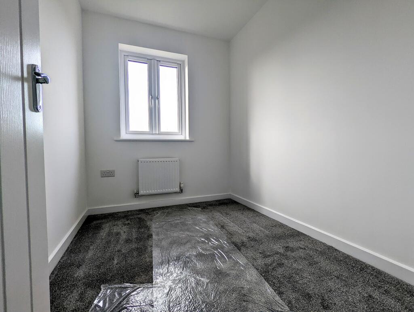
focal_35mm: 16
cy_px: 156
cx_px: 207
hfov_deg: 94.4
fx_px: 192
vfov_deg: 78.2
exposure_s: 1/358
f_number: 2.2
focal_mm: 2.35
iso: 65
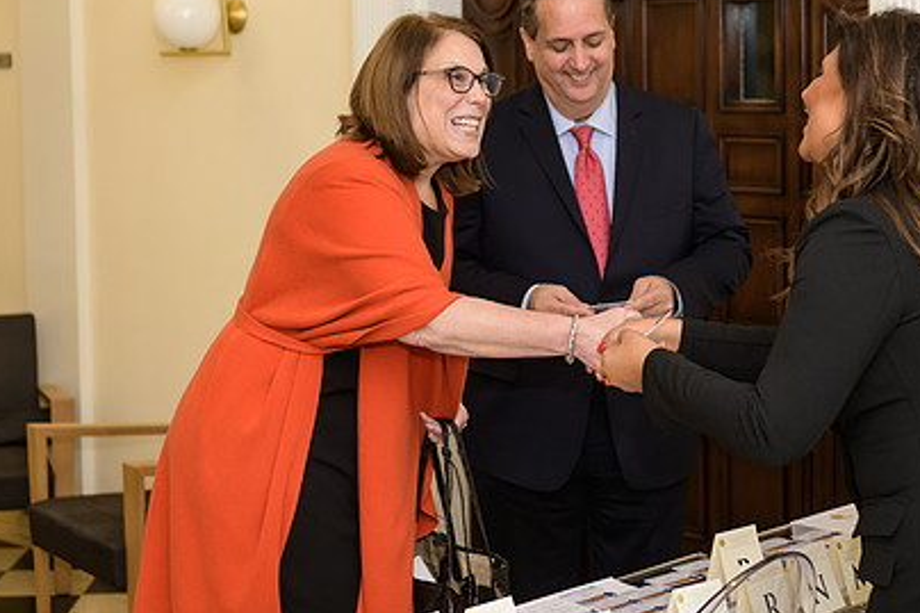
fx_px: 2018
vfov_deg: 17.2
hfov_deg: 25.7
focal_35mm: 79
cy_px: 186
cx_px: 501
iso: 1000
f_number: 3.2
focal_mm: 55
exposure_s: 1/125
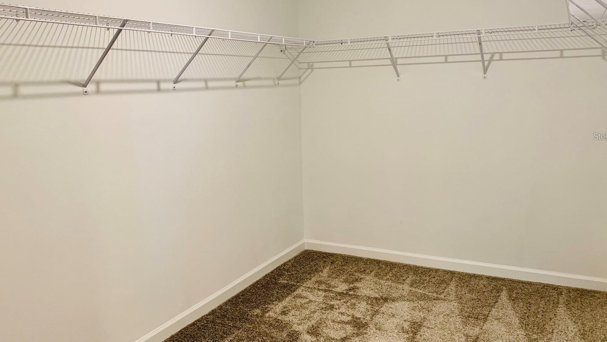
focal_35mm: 32
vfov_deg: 36.6
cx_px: 291
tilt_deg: -7.0
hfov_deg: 61.0
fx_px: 515
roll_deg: +1.9
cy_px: 136
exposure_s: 1/60
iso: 125
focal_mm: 4.25
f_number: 1.8
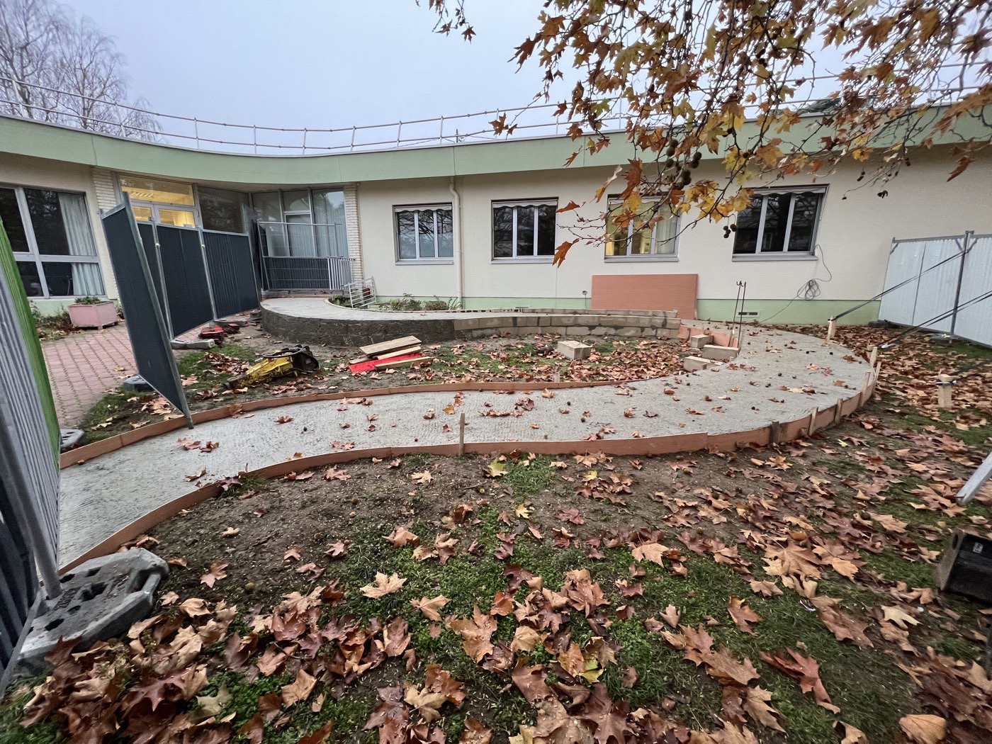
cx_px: 496
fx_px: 373
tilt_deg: -13.5
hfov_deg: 106.2
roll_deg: -0.2
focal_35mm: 13
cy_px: 372
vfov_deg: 89.9
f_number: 1.8
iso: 250
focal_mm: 1.57
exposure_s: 1/68
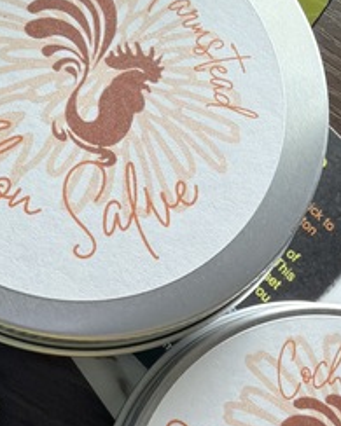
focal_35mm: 60
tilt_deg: -75.6
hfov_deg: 25.4
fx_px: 757
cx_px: 164
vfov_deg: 30.6
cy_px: 346
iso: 125
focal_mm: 2.22
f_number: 2.2
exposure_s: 1/121
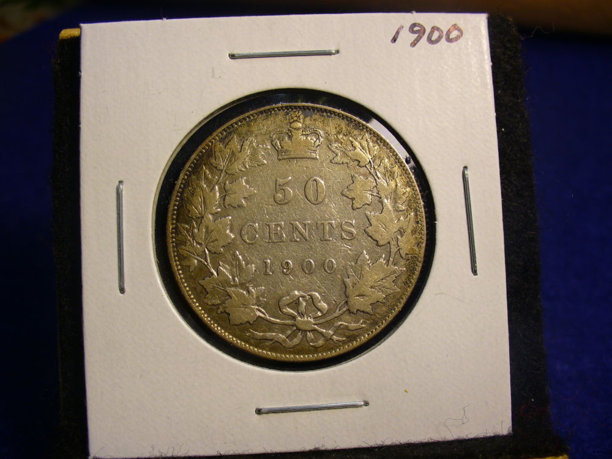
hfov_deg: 50.1
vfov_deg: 38.7
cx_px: 306
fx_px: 654
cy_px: 230
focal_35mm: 37
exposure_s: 1/80
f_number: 2.8
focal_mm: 6.1
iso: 80
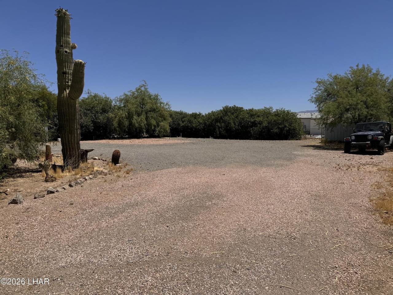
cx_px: 196
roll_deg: +0.6
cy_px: 148
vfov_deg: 56.8
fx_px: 272
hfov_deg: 71.6
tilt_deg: -5.6
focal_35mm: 24
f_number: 1.78
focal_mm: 6.76
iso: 80
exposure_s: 1/9009
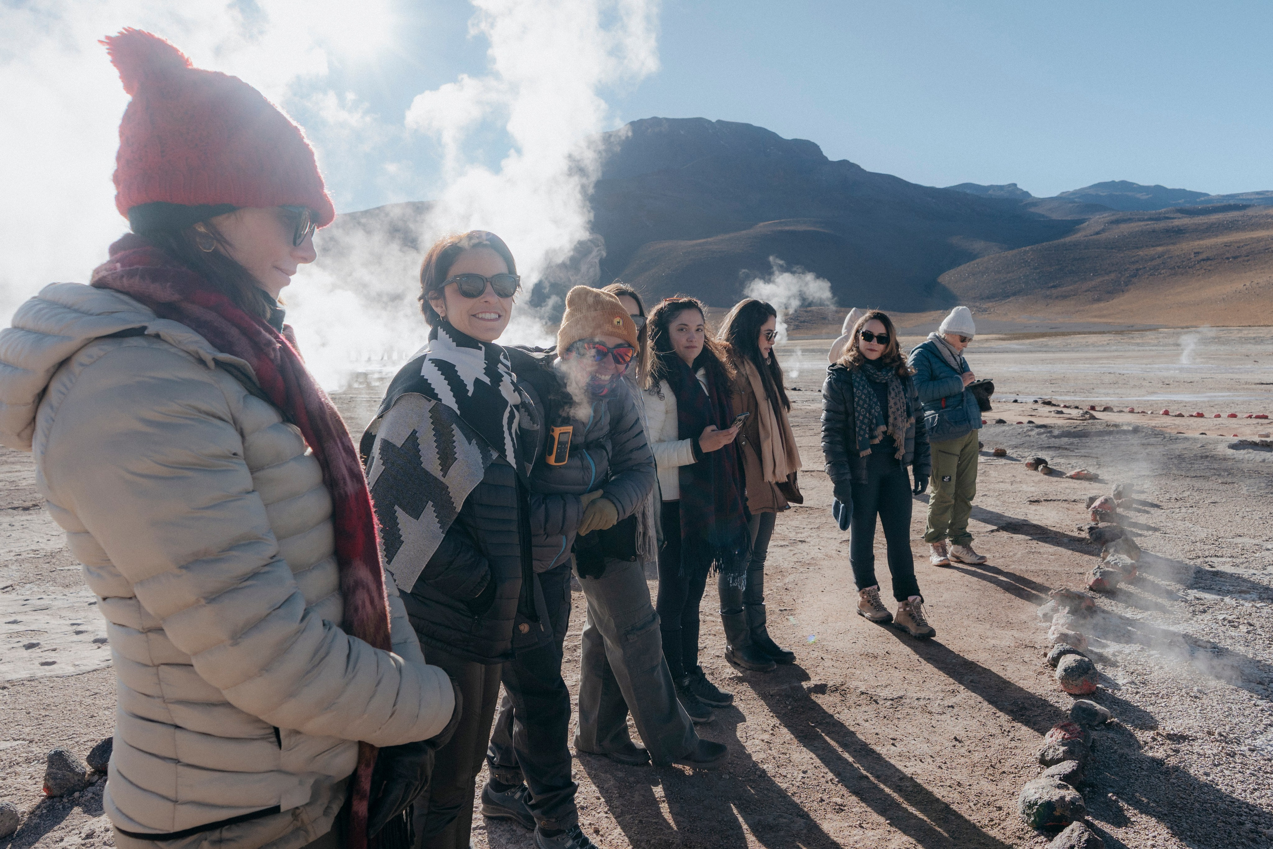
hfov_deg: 72.6
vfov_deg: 52.2
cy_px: 425
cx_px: 644
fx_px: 867
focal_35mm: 25
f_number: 5
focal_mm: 16
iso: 200
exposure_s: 1/500
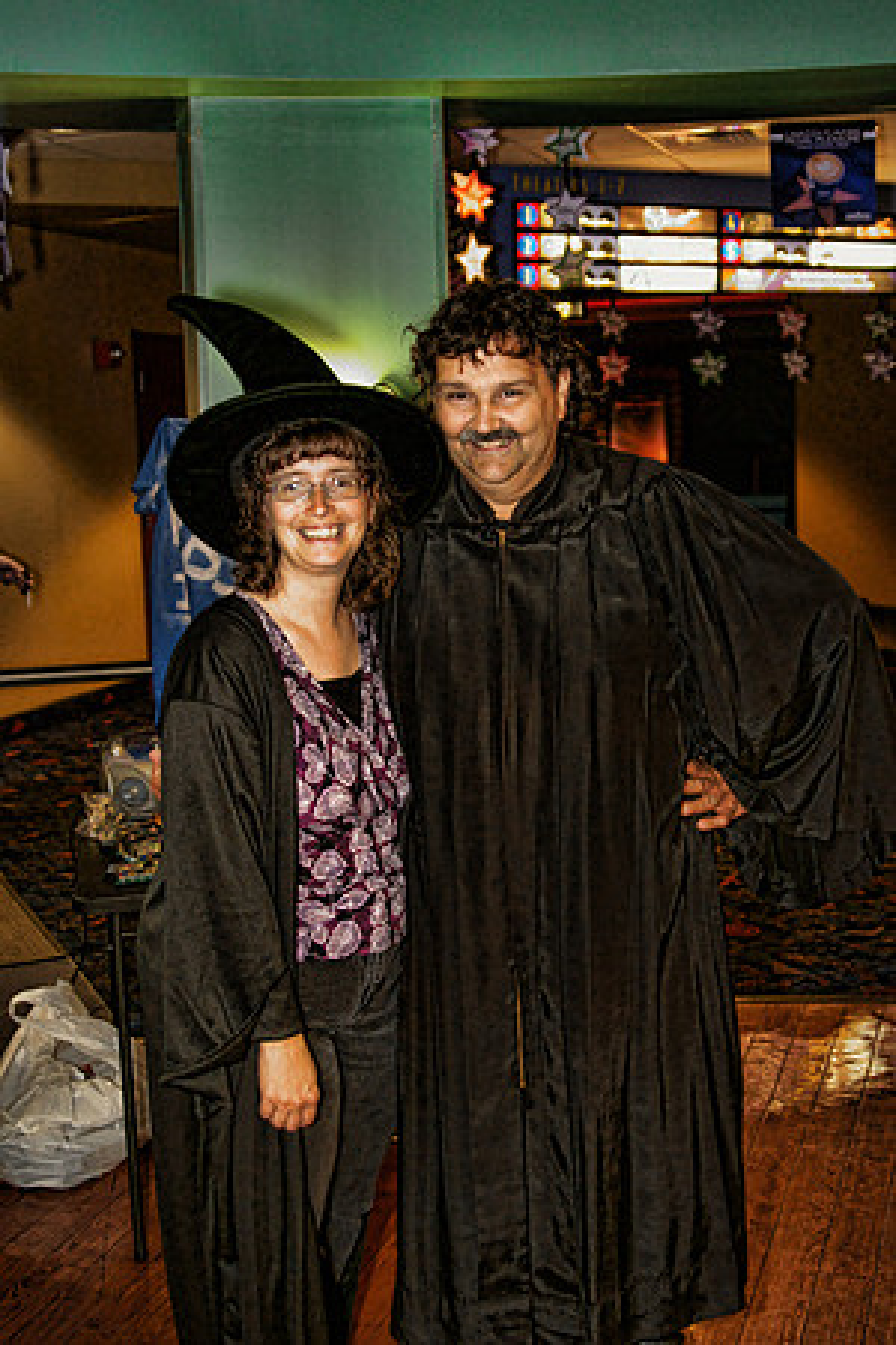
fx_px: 1568
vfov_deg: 46.4
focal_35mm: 42
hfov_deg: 31.9
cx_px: 448
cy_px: 672
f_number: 2.8
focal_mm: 28
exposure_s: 1/60
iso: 800
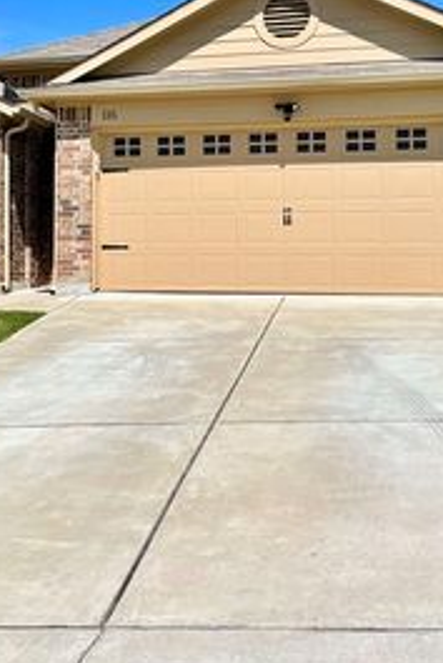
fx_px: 940
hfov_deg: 26.4
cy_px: 224
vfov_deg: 38.4
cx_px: 153
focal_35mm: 51
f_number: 1.6
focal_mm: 4.2
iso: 32
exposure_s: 1/5051
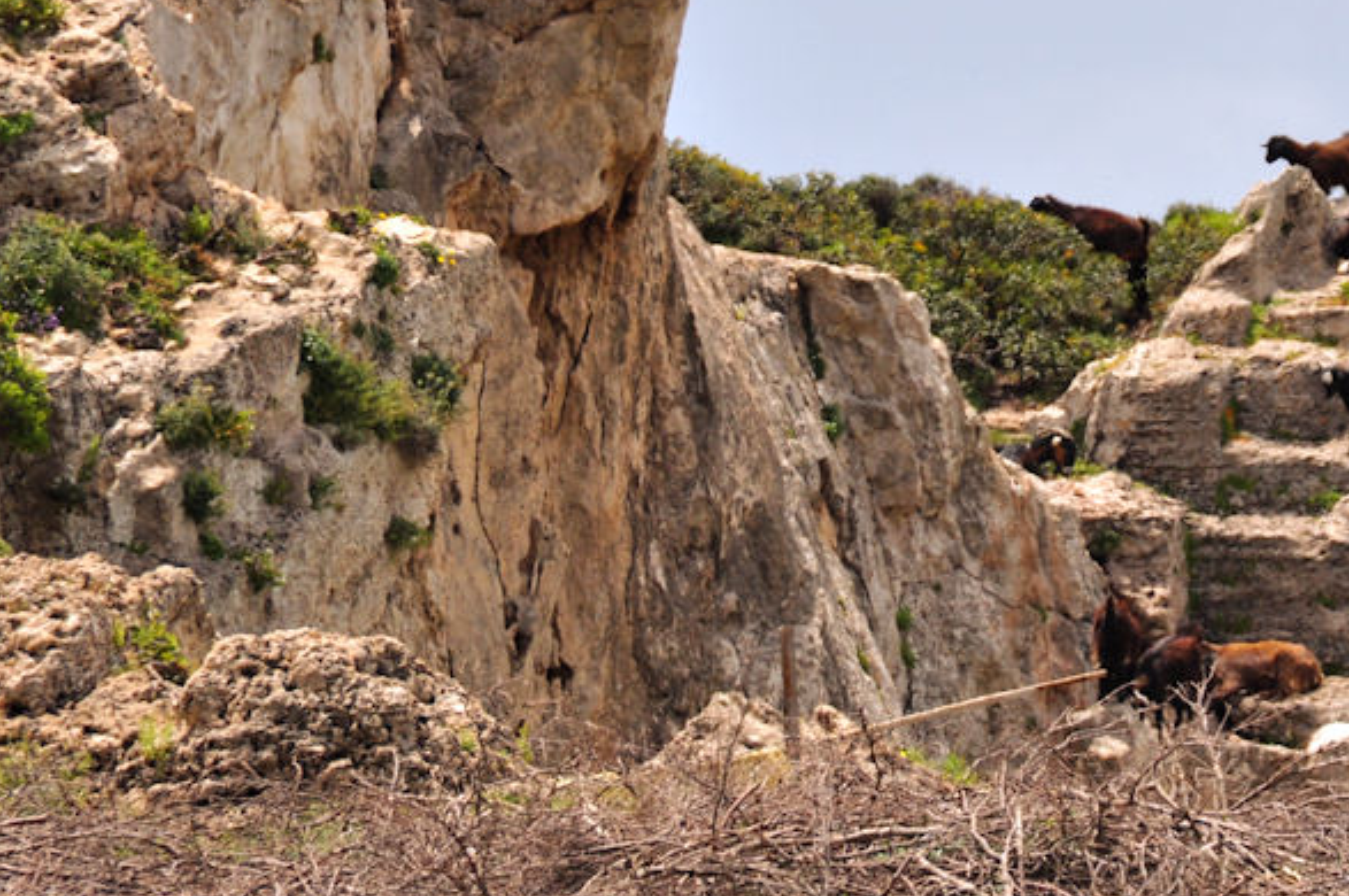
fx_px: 22945
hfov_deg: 3.4
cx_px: 928
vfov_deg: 2.2
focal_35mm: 613
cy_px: 426
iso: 200
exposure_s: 1/500
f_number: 11
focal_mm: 200
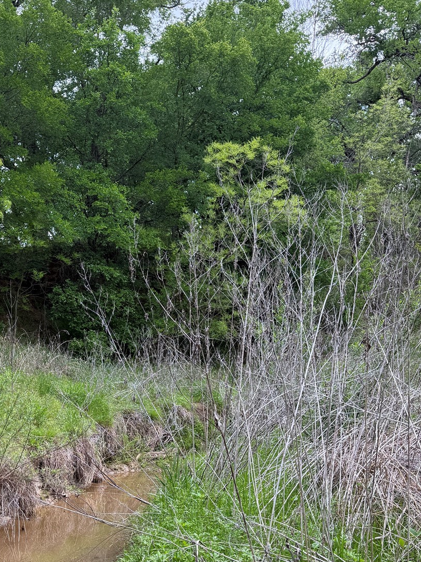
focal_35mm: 45
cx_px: 75
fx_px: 730
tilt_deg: -6.3
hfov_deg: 31.2
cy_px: 435
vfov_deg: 40.6
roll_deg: +1.8
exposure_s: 1/277
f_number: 1.78
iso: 80
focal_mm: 6.76
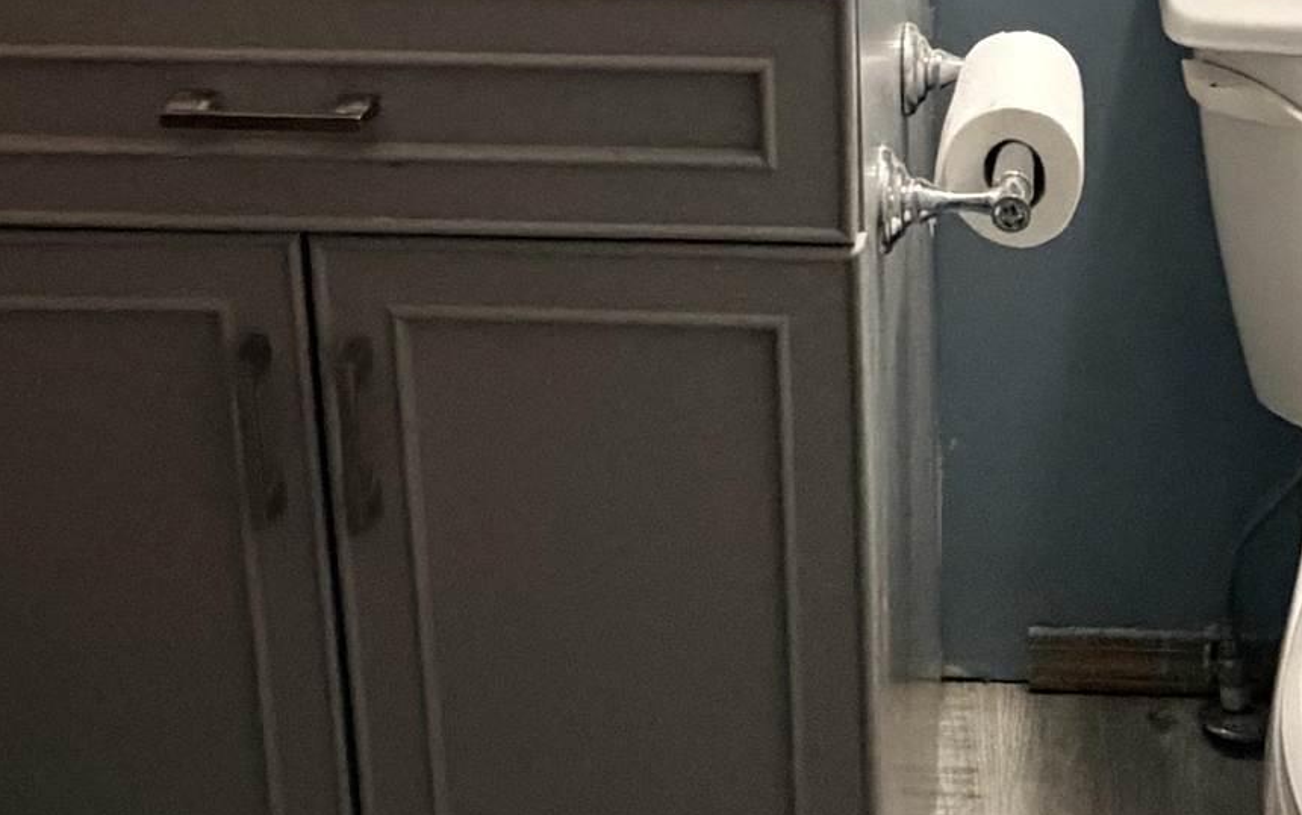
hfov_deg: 37.0
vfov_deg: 21.0
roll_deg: +0.8
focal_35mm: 53
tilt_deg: -11.7
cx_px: 1014
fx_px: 1881
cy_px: -379
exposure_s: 1/60
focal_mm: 2.22
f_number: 2.2
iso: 800
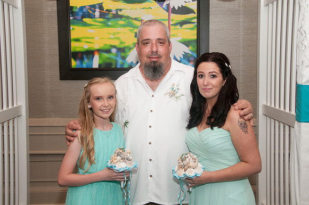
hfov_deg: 38.9
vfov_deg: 26.4
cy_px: 102
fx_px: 437
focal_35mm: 51
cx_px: 154
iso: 400
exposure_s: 1/60
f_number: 5.6
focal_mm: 34
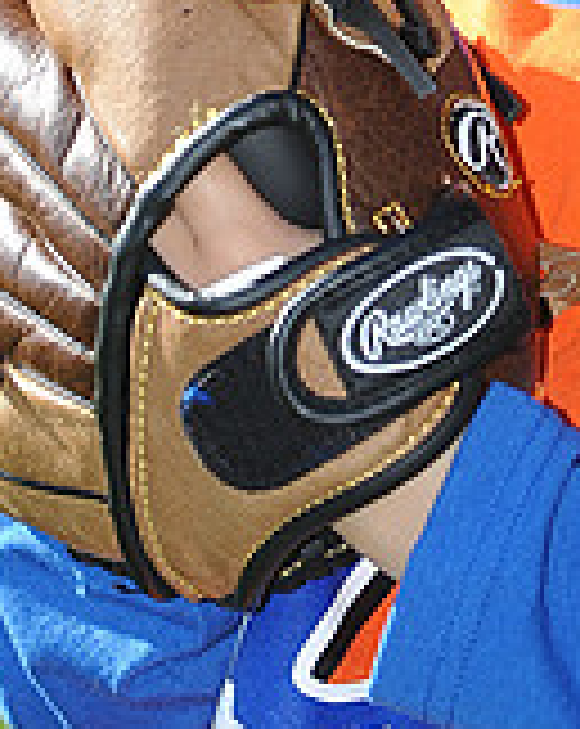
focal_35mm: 673
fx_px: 14482
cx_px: 495
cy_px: -302
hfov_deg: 2.3
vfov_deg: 2.9
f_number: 4.5
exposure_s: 1/800
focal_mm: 200
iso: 200
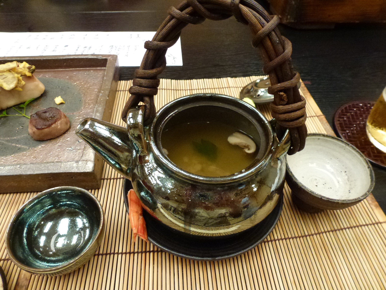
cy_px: 145
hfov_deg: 71.6
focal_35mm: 24
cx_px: 193
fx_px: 268
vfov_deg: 56.8
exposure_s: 1/50
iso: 400
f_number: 3.3
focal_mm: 4.3
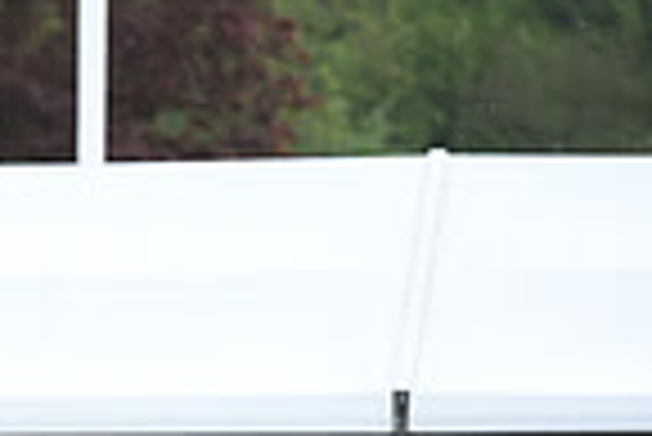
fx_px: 11947
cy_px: 778
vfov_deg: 2.1
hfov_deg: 3.1
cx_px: -598
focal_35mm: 659
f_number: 5
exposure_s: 1/1250
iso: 640
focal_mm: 165
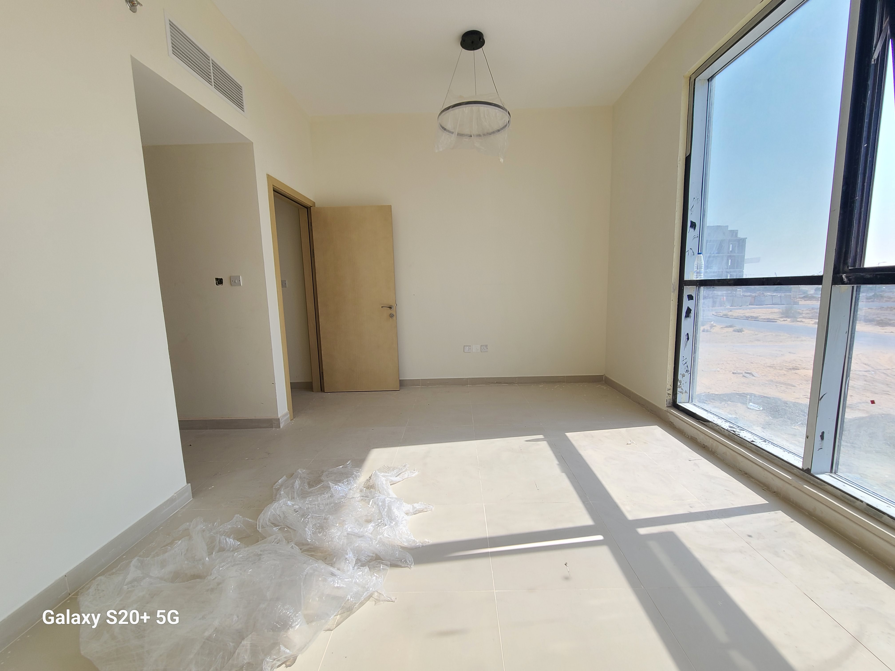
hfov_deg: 106.2
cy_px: 336
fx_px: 336
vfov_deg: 89.9
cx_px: 448
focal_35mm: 13
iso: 50
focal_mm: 2.2
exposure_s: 1/332
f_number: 2.2
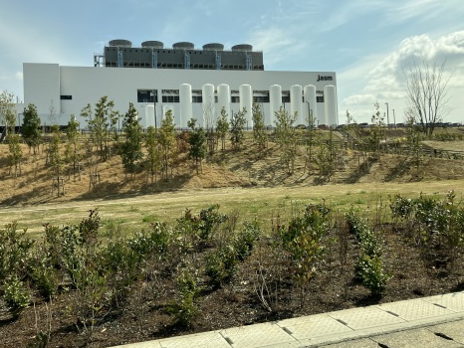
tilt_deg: +2.4
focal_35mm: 32
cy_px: 162
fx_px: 429
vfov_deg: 44.2
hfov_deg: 56.7
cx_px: 207
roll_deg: +2.3
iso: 32
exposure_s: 1/2114
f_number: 1.8
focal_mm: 3.99
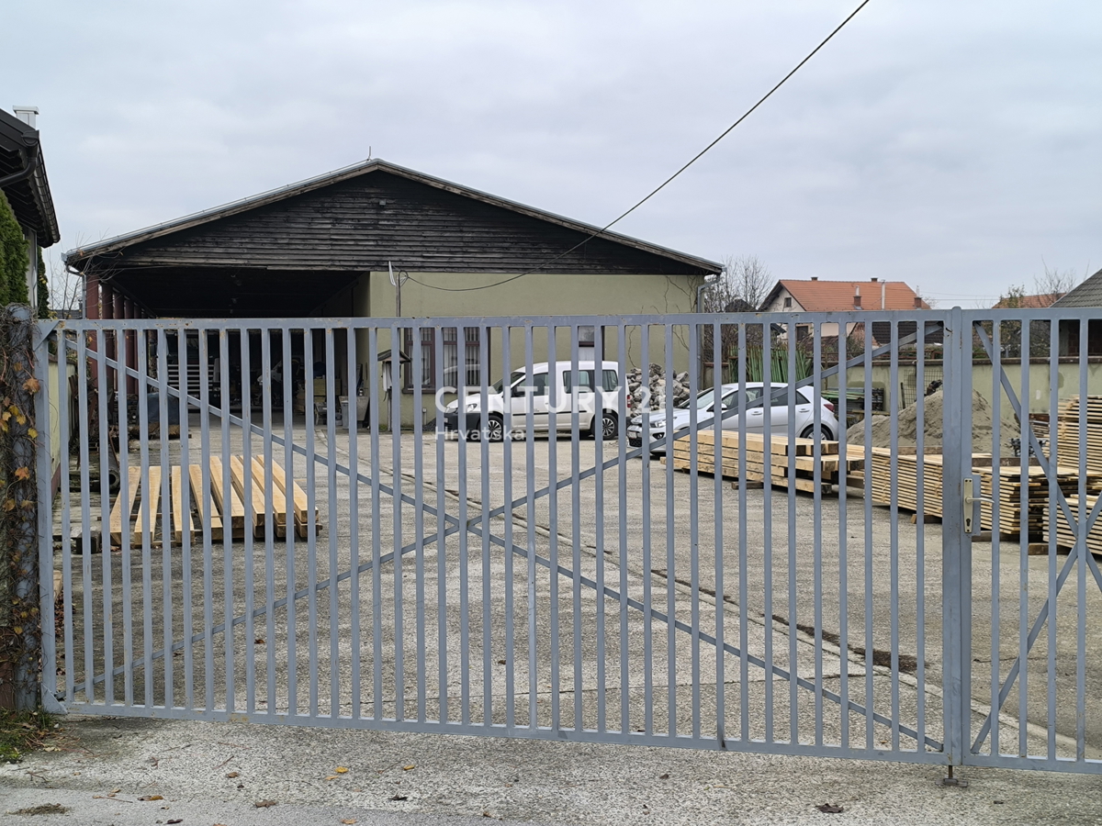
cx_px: 551
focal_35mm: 46
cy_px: 413
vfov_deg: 31.5
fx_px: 1464
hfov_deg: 41.2
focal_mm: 6.14
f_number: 1.65
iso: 50
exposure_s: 1/224
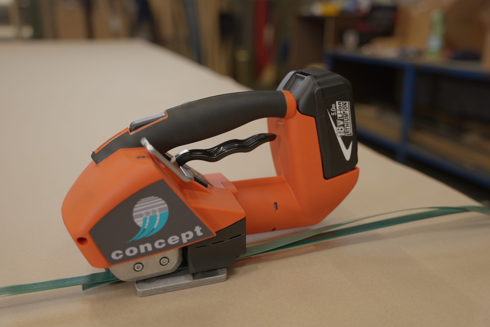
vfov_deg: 38.9
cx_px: 245
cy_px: 164
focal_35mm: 34
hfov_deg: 55.8
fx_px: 463
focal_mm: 34
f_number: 2.8
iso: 800
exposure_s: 1/200
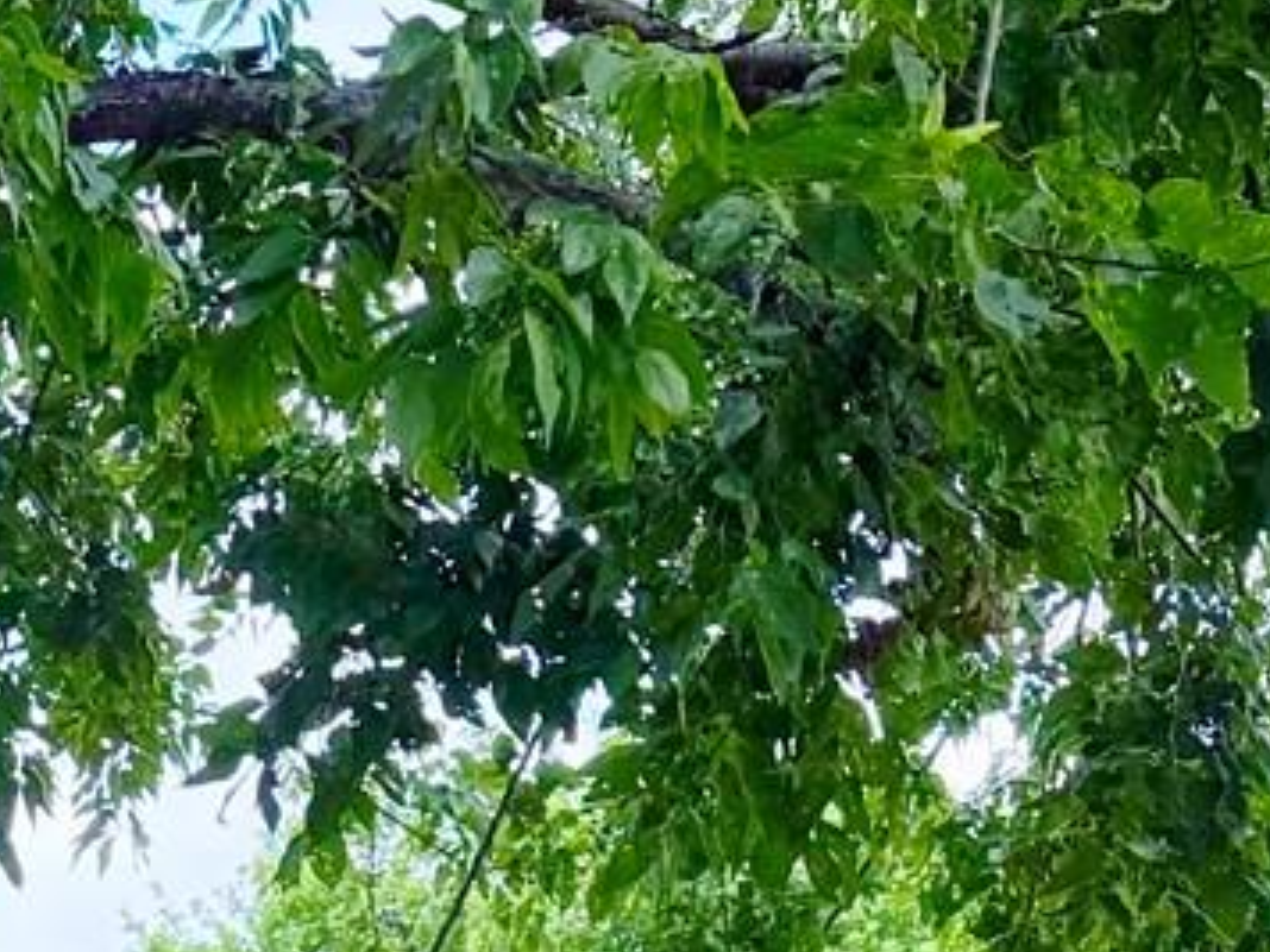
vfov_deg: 9.9
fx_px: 5063
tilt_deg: +0.9
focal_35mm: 138
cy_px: 1936
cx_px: -792
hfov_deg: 13.3
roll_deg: -1.3
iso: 100
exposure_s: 1/1855
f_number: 1.78
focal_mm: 6.76
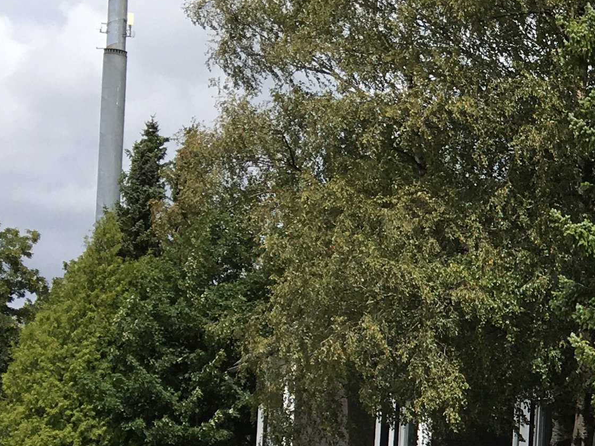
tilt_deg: +3.0
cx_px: 1038
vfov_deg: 14.0
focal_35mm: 104
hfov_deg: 16.2
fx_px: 1788
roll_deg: -3.1
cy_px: 453
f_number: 2.2
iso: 25
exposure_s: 1/1425
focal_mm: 4.15
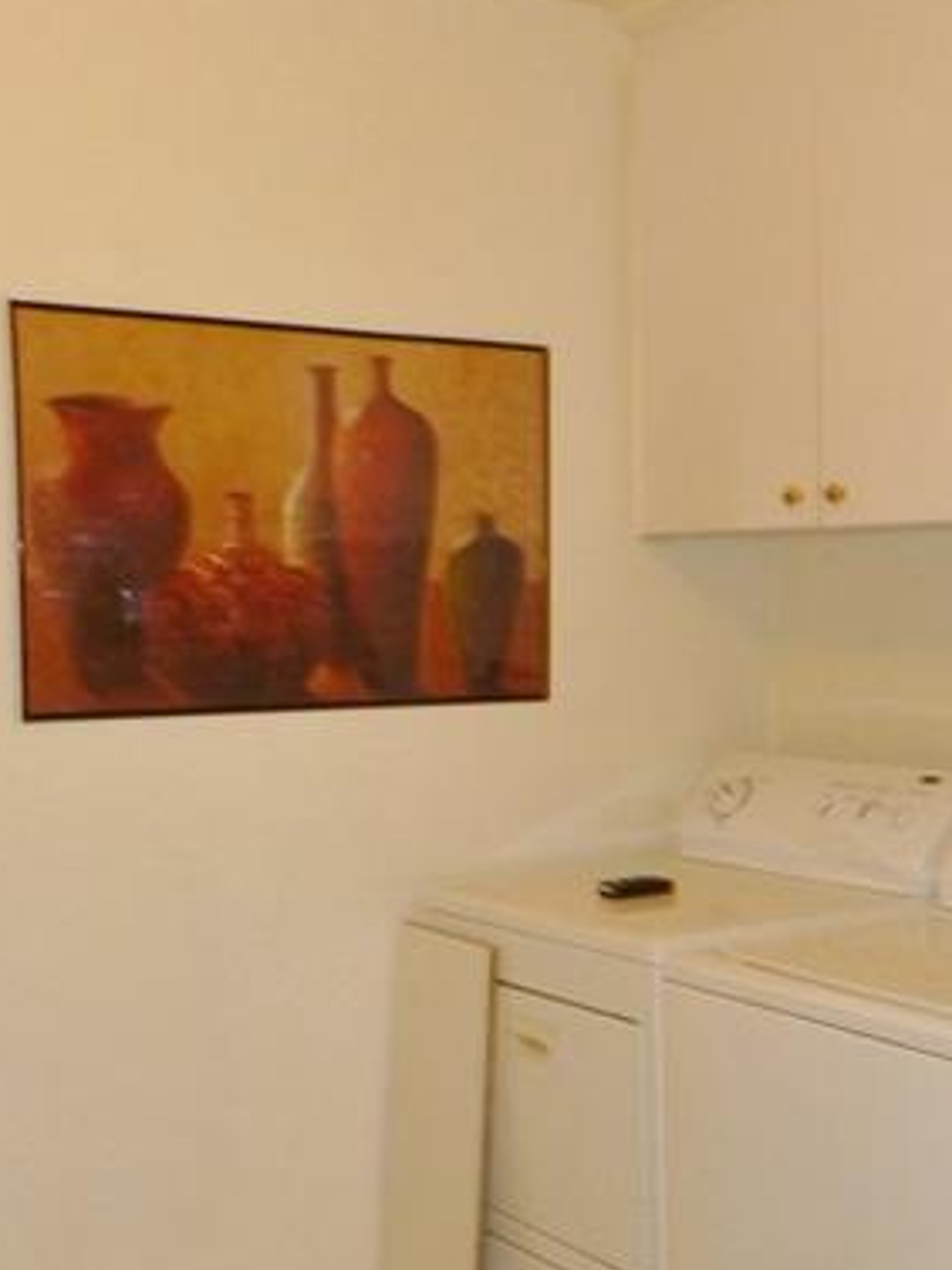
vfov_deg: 37.3
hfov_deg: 28.1
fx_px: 1870
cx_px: 736
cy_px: 790
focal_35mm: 51
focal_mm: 4.1
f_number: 3.3
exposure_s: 1/30
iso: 200
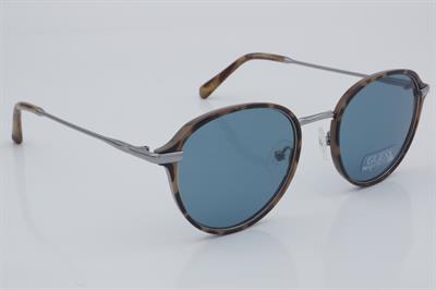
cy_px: 145
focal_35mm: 75
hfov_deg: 27.0
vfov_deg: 18.2
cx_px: 218
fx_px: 908
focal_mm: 50
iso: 100
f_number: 32
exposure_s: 1/4
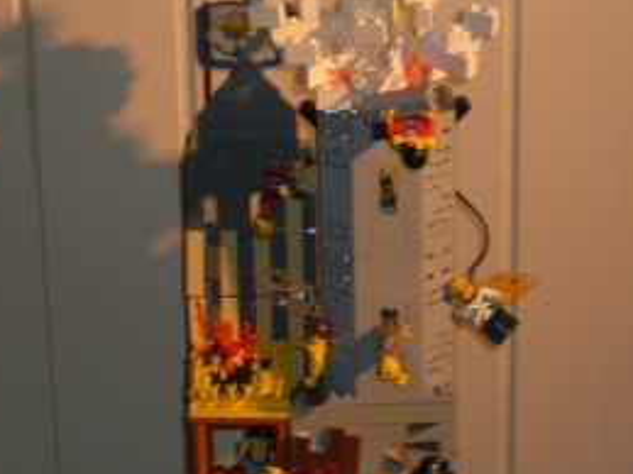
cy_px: 384
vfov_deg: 15.6
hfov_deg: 20.9
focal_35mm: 94
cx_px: 354
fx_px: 1718
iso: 100
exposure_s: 1/30
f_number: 3.1
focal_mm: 6.3
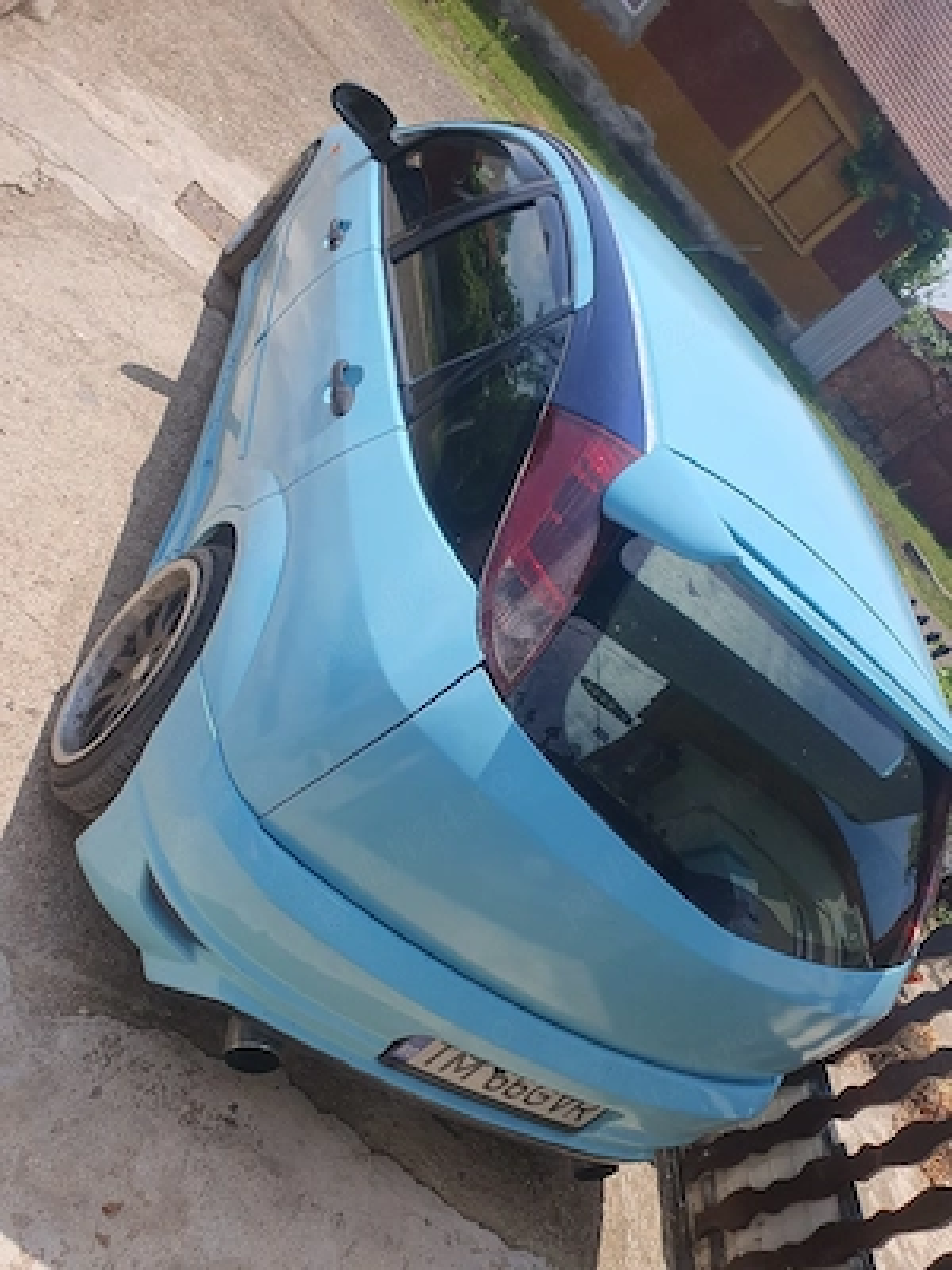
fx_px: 953
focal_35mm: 26
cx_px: 476
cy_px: 635
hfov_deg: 53.1
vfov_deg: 67.3
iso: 50
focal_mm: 4.32
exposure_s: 1/2000
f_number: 2.4
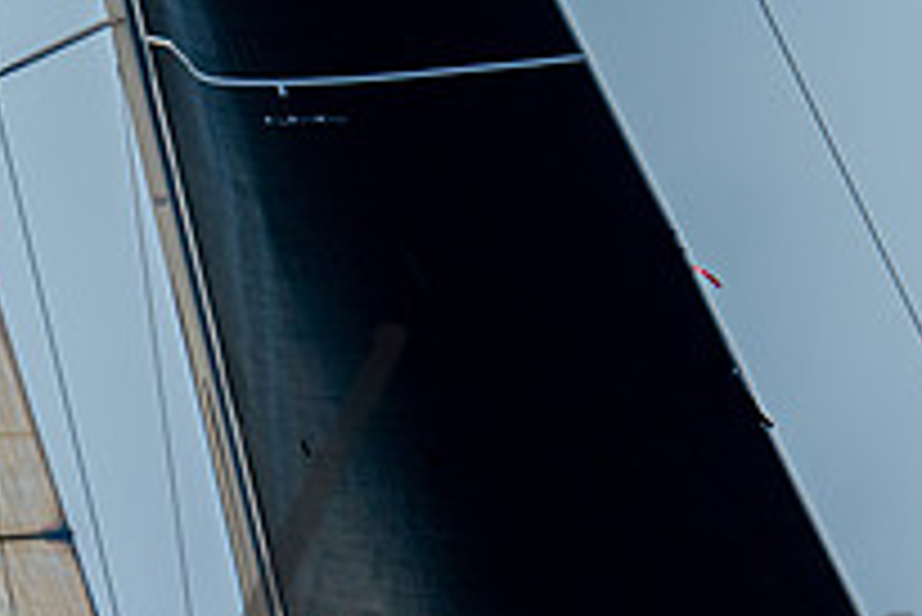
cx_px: 717
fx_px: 33445
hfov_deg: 1.6
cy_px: 1000
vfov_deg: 1.1
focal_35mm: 1305
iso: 200
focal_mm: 250
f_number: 5.6
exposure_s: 1/2000
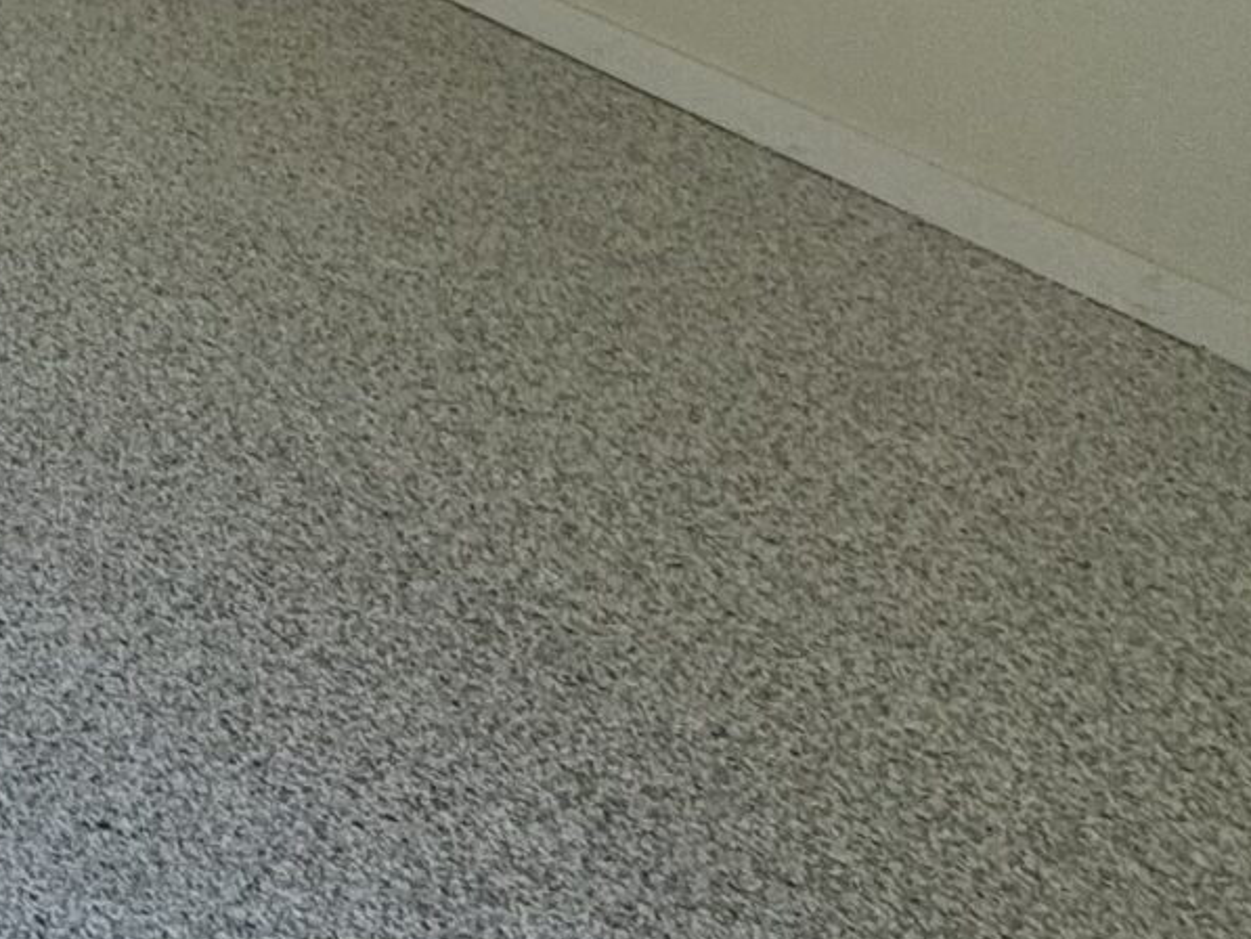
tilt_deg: -7.5
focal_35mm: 60
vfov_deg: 20.1
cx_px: -1037
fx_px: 2169
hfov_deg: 21.0
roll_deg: -3.1
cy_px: -572
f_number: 2.2
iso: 40
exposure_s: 1/407
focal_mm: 2.22
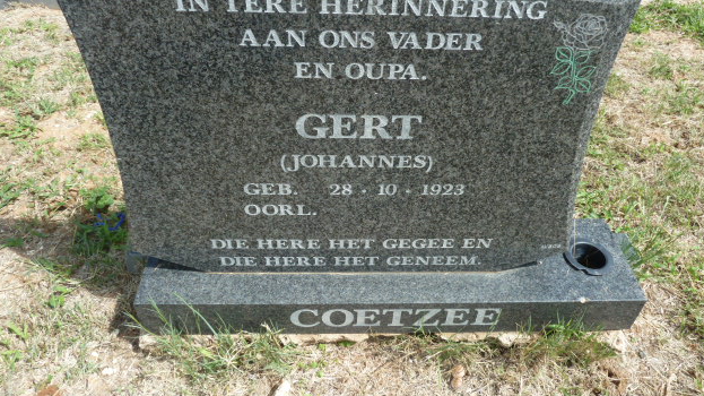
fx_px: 523
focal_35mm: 28
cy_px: 163
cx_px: 356
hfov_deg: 67.9
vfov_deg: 41.3
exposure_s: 1/250
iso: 80
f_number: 4
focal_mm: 4.1
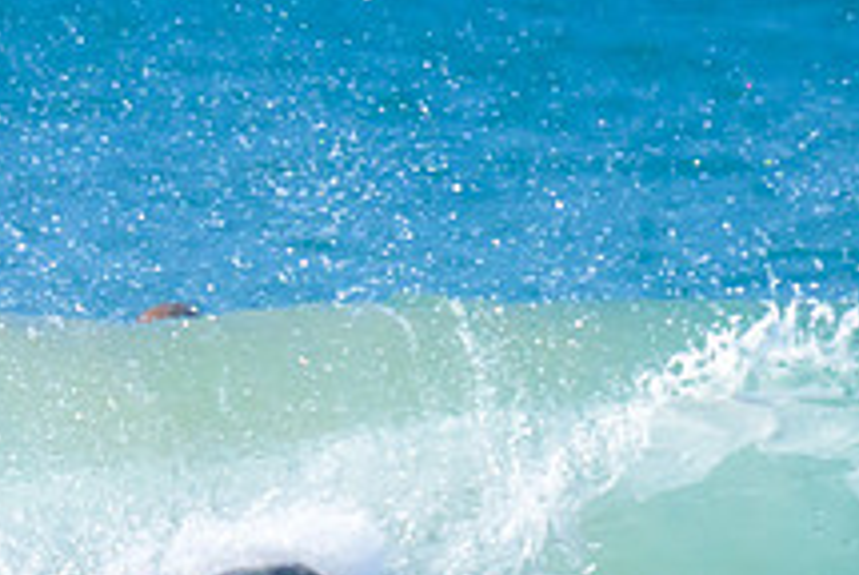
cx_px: 139
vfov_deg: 0.7
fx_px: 45971
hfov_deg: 1.1
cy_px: 548
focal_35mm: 1924
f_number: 8
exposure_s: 1/2000
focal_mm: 560
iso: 1800
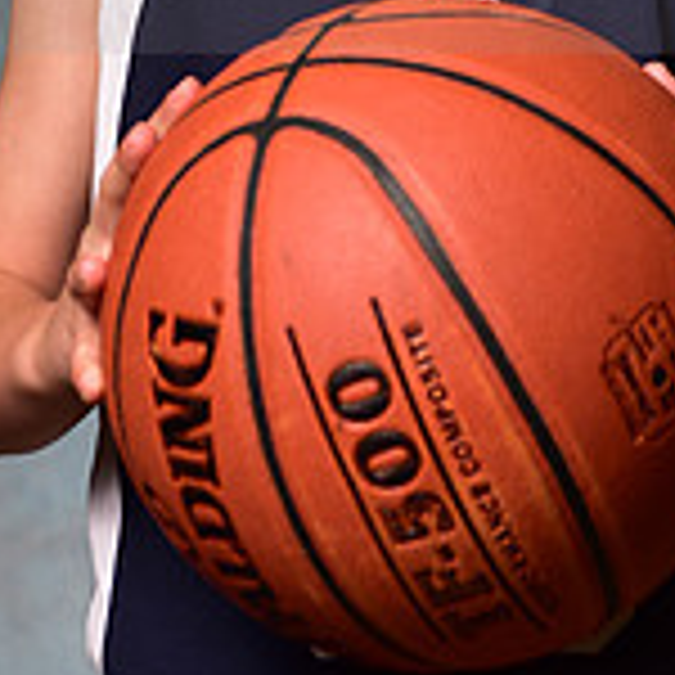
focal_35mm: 230
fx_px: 5074
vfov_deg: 7.6
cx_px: 389
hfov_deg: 7.6
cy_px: -90
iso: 100
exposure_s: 1/200
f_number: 5
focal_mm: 70
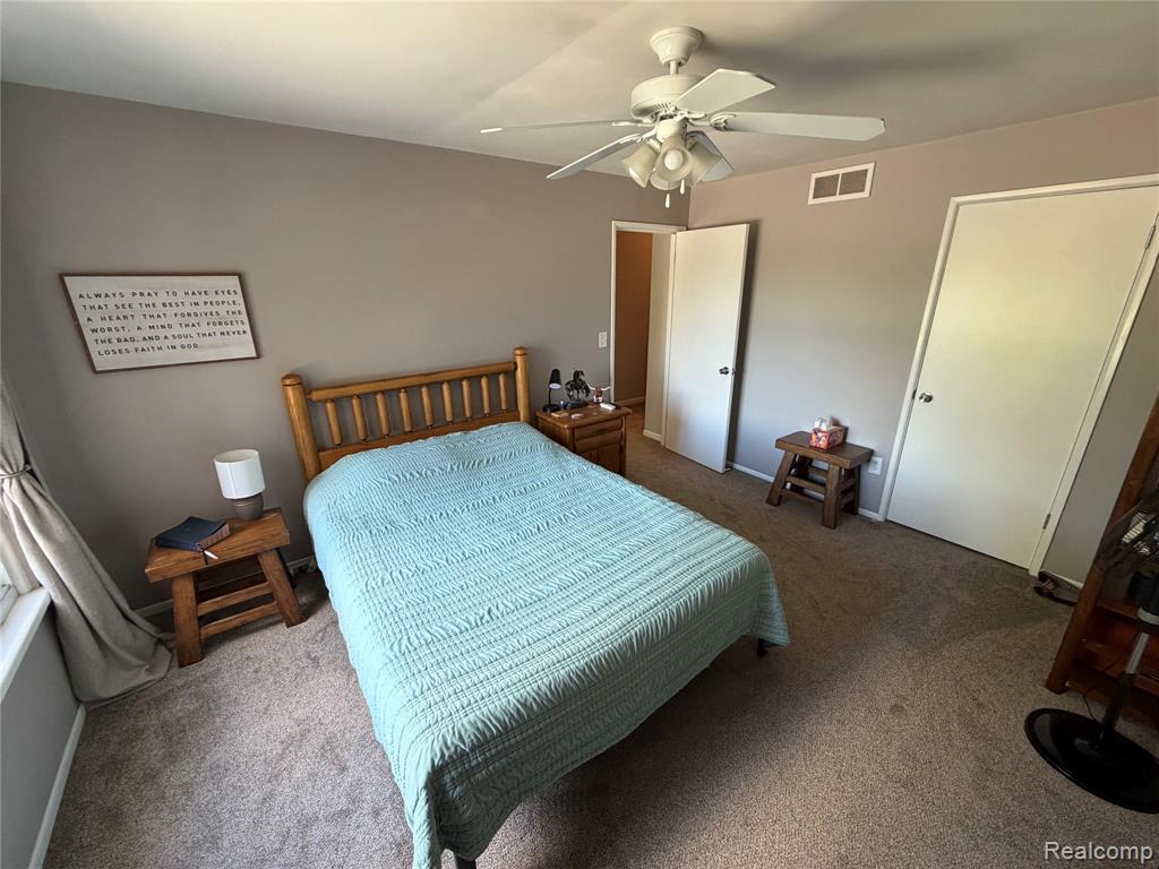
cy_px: 434
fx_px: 469
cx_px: 580
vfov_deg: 85.7
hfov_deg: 102.1
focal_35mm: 14
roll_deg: +0.6
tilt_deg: -19.7
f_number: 2.2
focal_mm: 2.22
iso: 320
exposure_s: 1/121
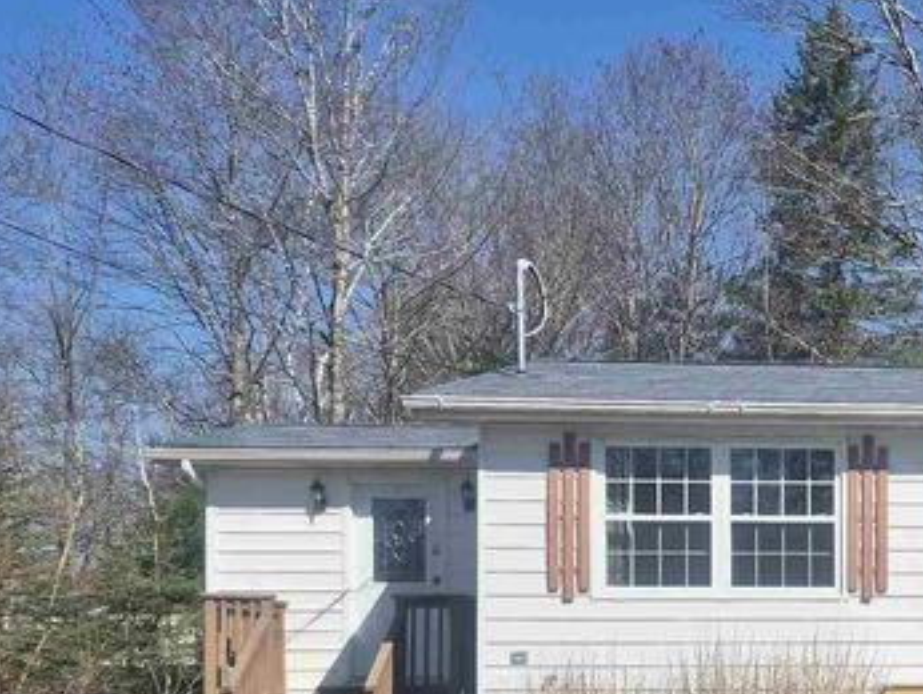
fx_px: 1814
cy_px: 651
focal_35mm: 68
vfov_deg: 21.1
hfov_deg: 25.4
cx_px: 1136
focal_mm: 5.4
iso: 25
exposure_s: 1/1964
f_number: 1.8
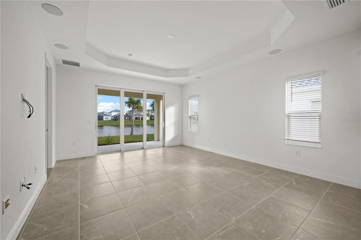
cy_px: 120
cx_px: 180
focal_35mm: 14
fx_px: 140
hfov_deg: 104.3
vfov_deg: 81.1
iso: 250
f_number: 8
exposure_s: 1/6
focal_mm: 14
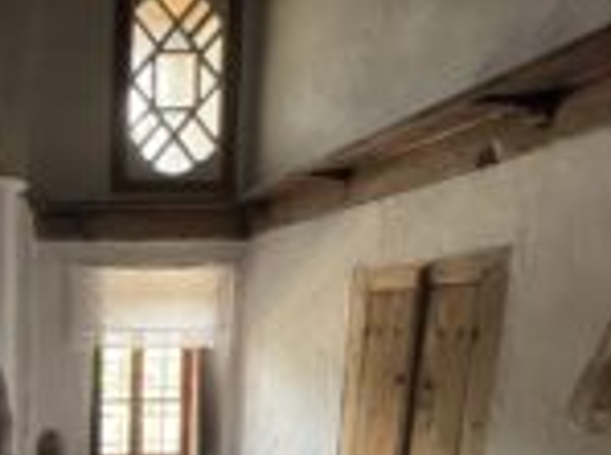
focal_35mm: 35
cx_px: -82
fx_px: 616
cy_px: 414
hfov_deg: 40.8
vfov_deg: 37.7
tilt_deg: -5.4
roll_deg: -0.1
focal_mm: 1.57
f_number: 1.8
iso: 250
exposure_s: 1/96
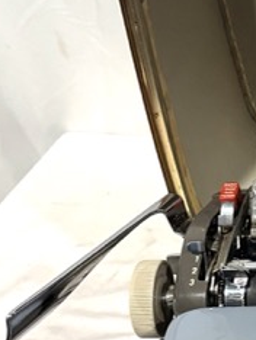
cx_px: 481
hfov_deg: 9.8
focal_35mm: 142
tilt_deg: -33.9
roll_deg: +5.3
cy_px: 121
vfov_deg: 13.9
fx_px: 1398
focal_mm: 5.96
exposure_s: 1/60
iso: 200
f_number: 1.6
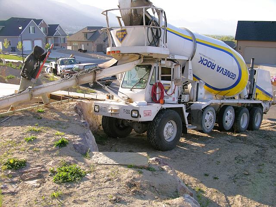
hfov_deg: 52.6
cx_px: 138
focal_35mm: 35
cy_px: 104
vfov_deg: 40.7
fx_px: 279
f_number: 4.5
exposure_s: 1/117
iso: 50
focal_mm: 8.9
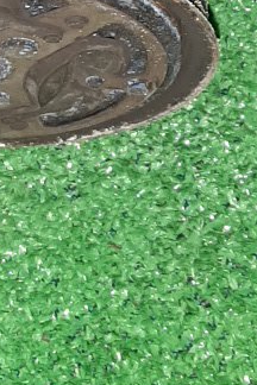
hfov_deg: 11.4
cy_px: -97
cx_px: 33
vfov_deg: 16.3
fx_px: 1285
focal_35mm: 120
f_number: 1.7
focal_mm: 3.93
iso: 235
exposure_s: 1/50
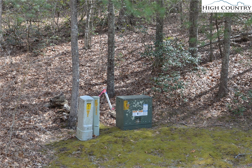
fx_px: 367
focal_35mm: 52
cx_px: 126
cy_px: 84
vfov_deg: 25.7
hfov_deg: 37.9
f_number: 5.6
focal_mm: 35
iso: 220
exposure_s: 1/125
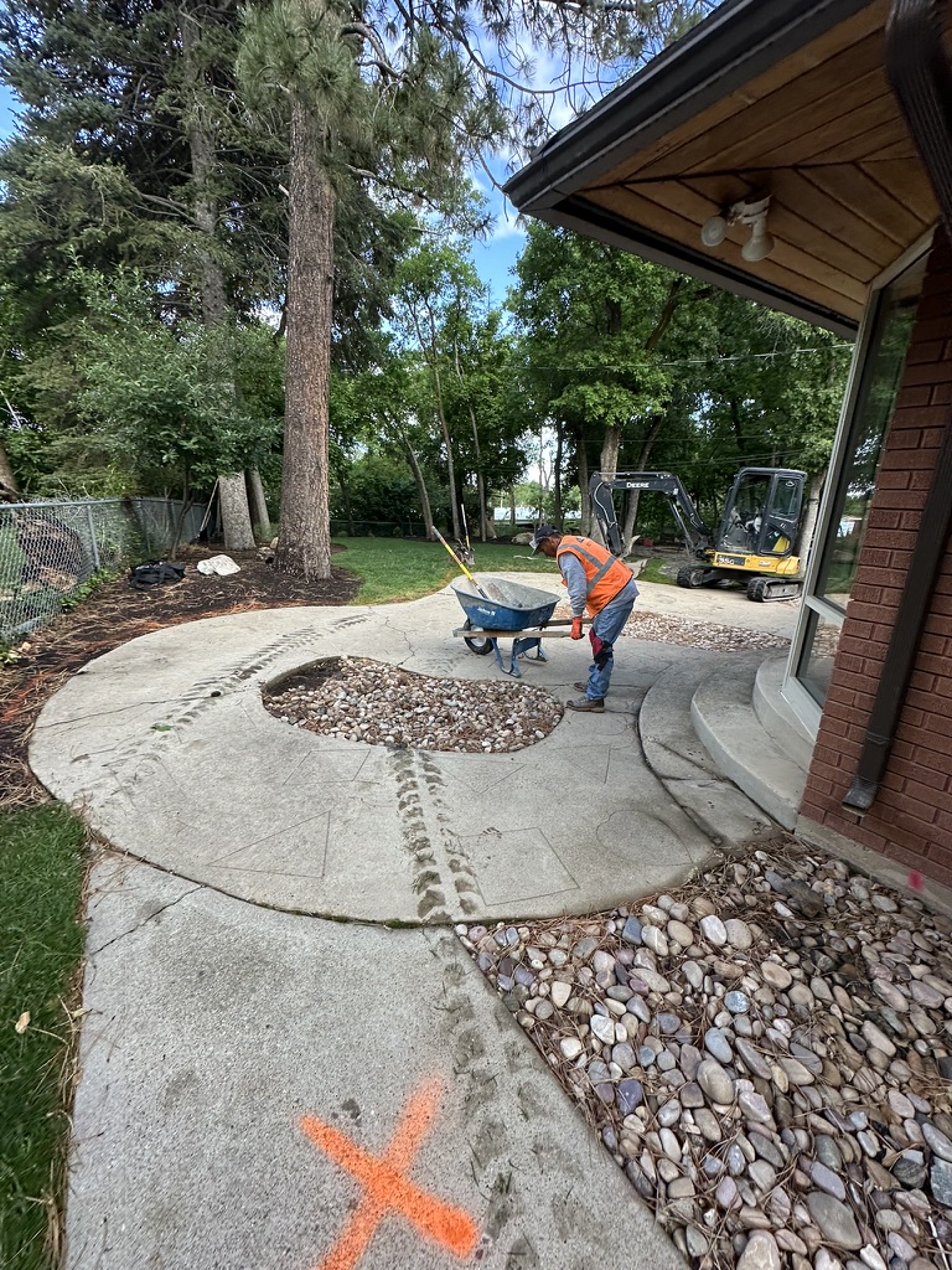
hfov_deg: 85.7
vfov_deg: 102.1
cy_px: 635
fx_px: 513
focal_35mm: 14
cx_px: 476
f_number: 2.2
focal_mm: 2.22
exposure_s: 1/126
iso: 40
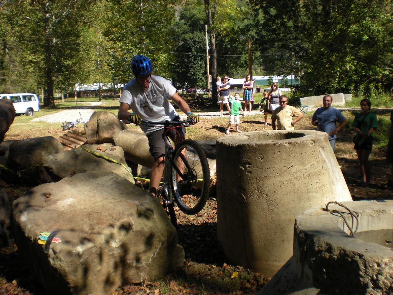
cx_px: 196
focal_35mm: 38
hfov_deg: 49.0
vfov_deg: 37.7
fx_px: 431
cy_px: 148
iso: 64
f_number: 4.6
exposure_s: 1/232
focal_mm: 6.3
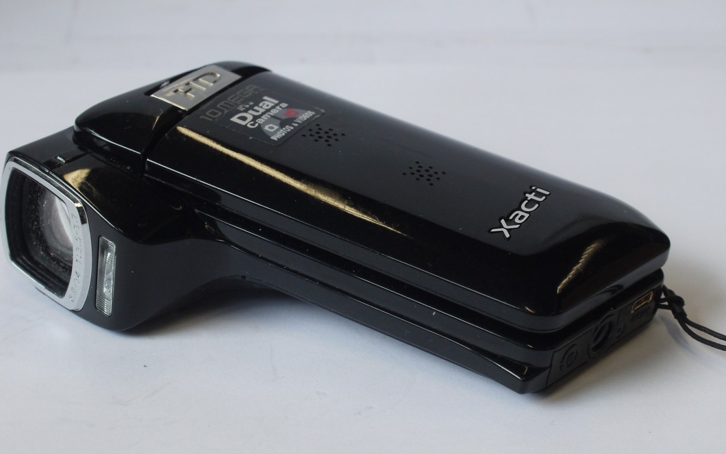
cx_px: 375
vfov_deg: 18.1
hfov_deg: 28.6
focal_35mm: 72
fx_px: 1424
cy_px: 215
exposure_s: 1/30
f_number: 7.1
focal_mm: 30
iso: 400
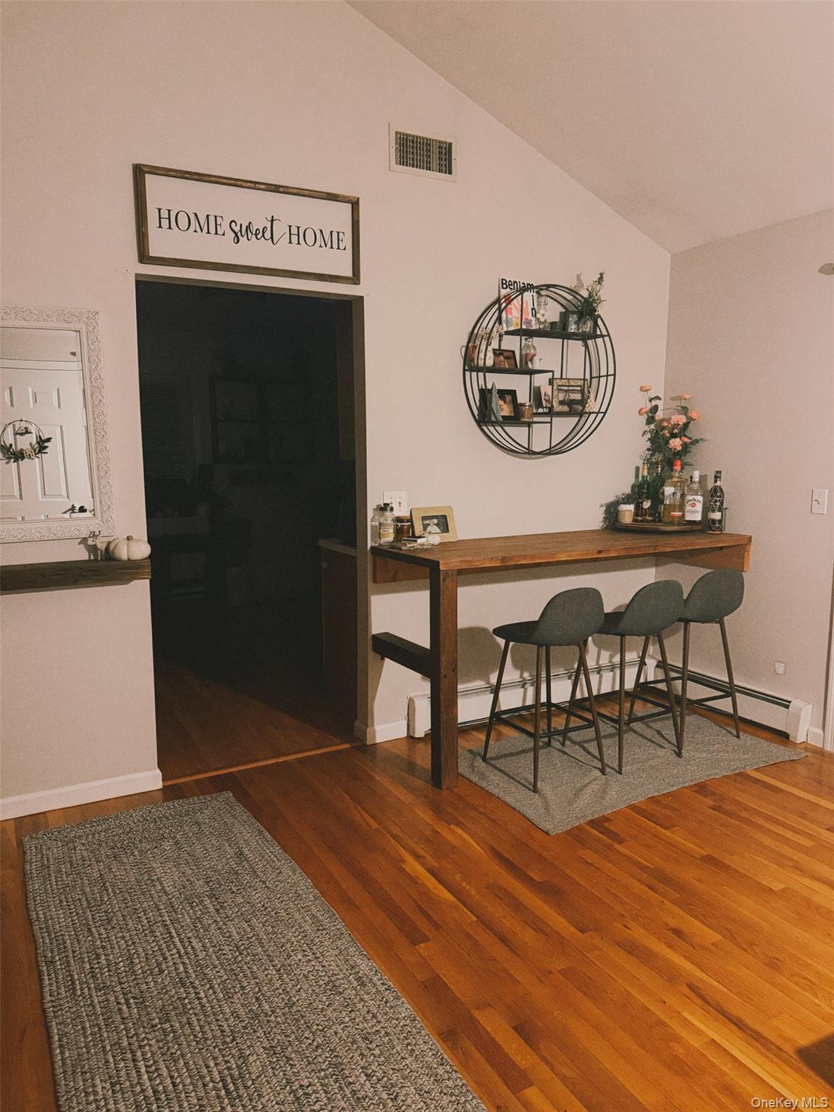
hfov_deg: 56.8
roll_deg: +0.2
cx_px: 417
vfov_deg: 71.6
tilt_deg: -7.9
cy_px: 556
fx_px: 771
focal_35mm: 24
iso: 1000
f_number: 1.78
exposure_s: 1/32
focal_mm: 6.76
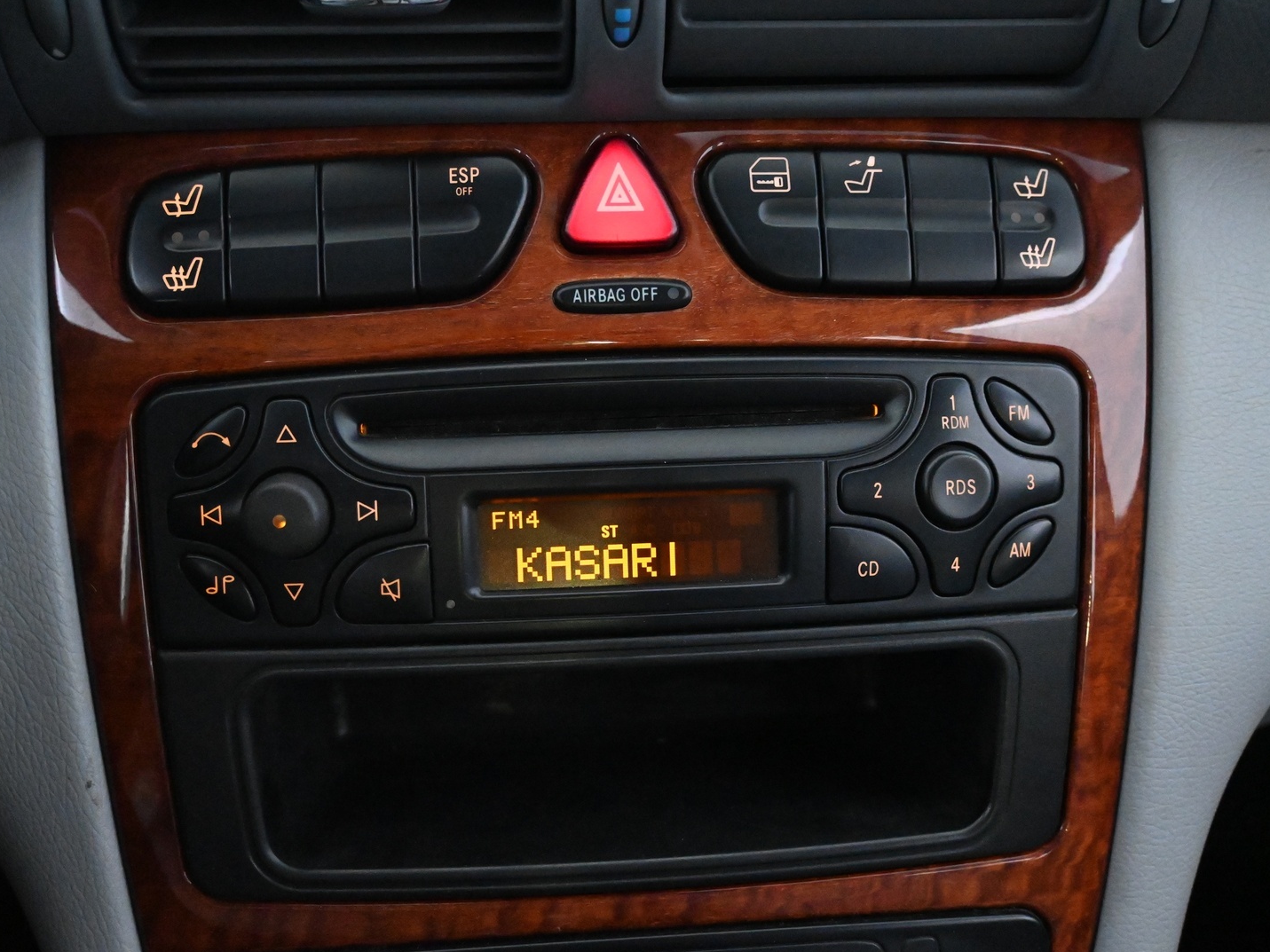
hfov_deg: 49.5
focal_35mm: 38
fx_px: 1377
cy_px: 477
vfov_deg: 38.1
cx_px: 636
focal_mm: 23
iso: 10000
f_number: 4.2
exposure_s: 1/40
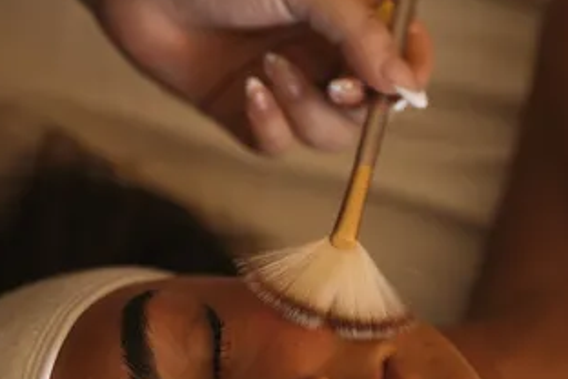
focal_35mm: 128
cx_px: 208
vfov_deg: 10.6
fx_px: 2019
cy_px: 440
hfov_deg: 16.0
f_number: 1.4
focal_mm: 50
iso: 500
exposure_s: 1/200
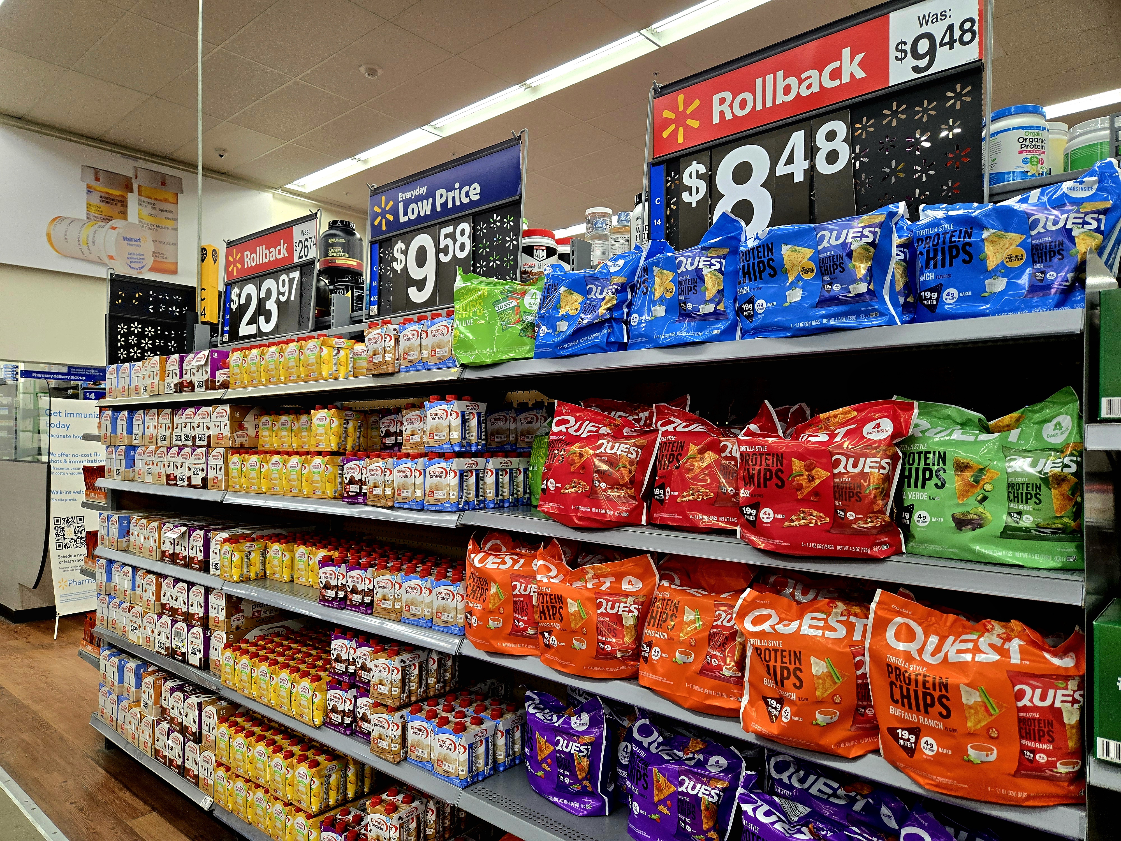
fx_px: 745
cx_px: 560
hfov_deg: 73.9
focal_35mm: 23
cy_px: 420
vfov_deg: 58.9
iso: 100
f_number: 1.8
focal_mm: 5.4
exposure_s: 1/120
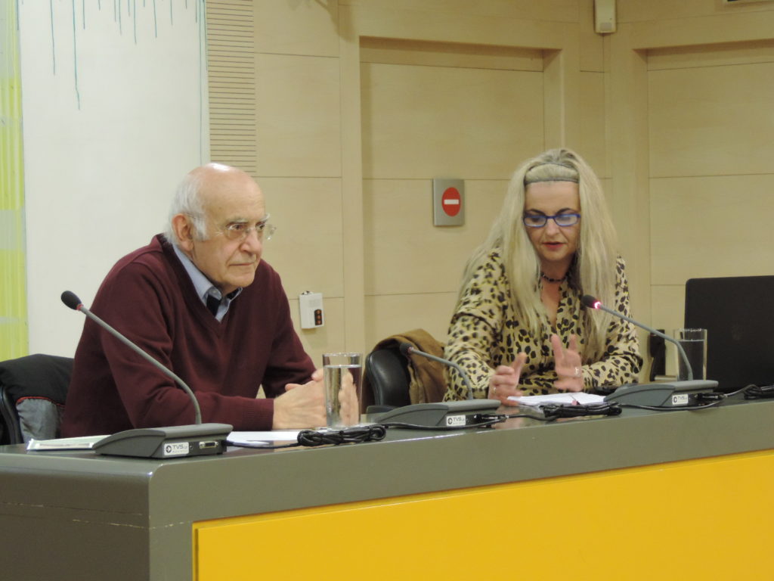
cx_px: 387
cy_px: 290
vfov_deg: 12.3
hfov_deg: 16.4
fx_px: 2683
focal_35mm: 120
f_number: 4.2
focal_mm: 21.4
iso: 800
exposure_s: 1/15
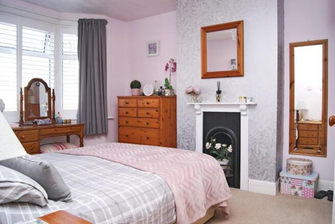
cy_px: 112
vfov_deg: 48.0
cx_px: 168
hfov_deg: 67.4
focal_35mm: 27
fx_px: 251
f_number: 5.6
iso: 400
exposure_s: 1/60
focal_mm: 18
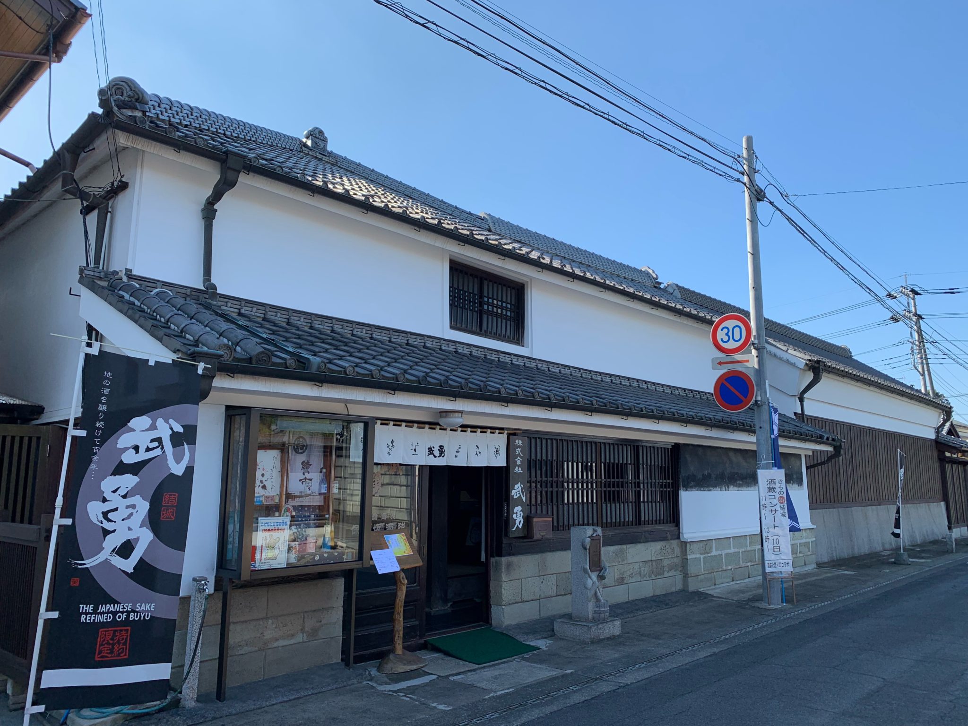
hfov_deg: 67.3
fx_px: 727
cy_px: 363
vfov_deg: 53.1
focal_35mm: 26
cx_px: 484
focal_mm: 4.25
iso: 25
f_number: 1.8
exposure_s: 1/1205
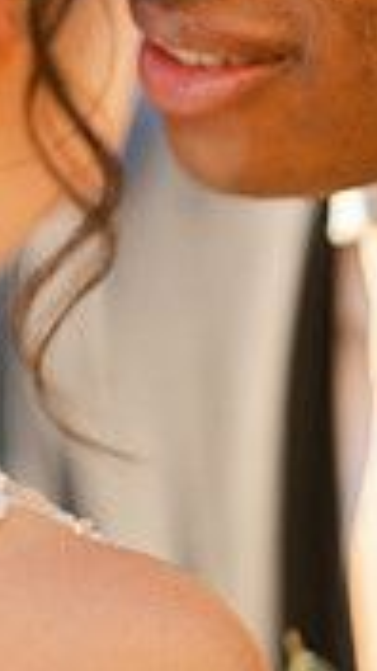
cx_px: 19
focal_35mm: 281
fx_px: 4994
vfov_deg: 7.7
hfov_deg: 4.3
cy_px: 130
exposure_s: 1/320
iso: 64
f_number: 1.4
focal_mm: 105
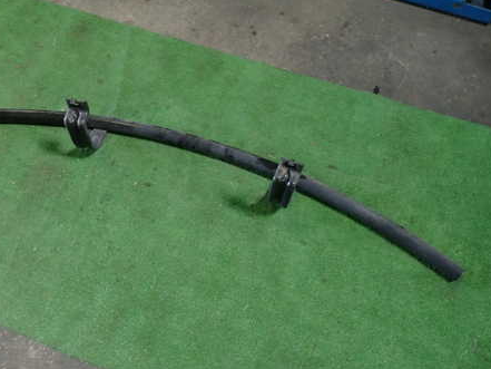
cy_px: 212
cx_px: 199
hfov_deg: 53.6
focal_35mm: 34
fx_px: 482
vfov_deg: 41.7
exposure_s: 1/40
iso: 200
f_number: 2
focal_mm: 4.5
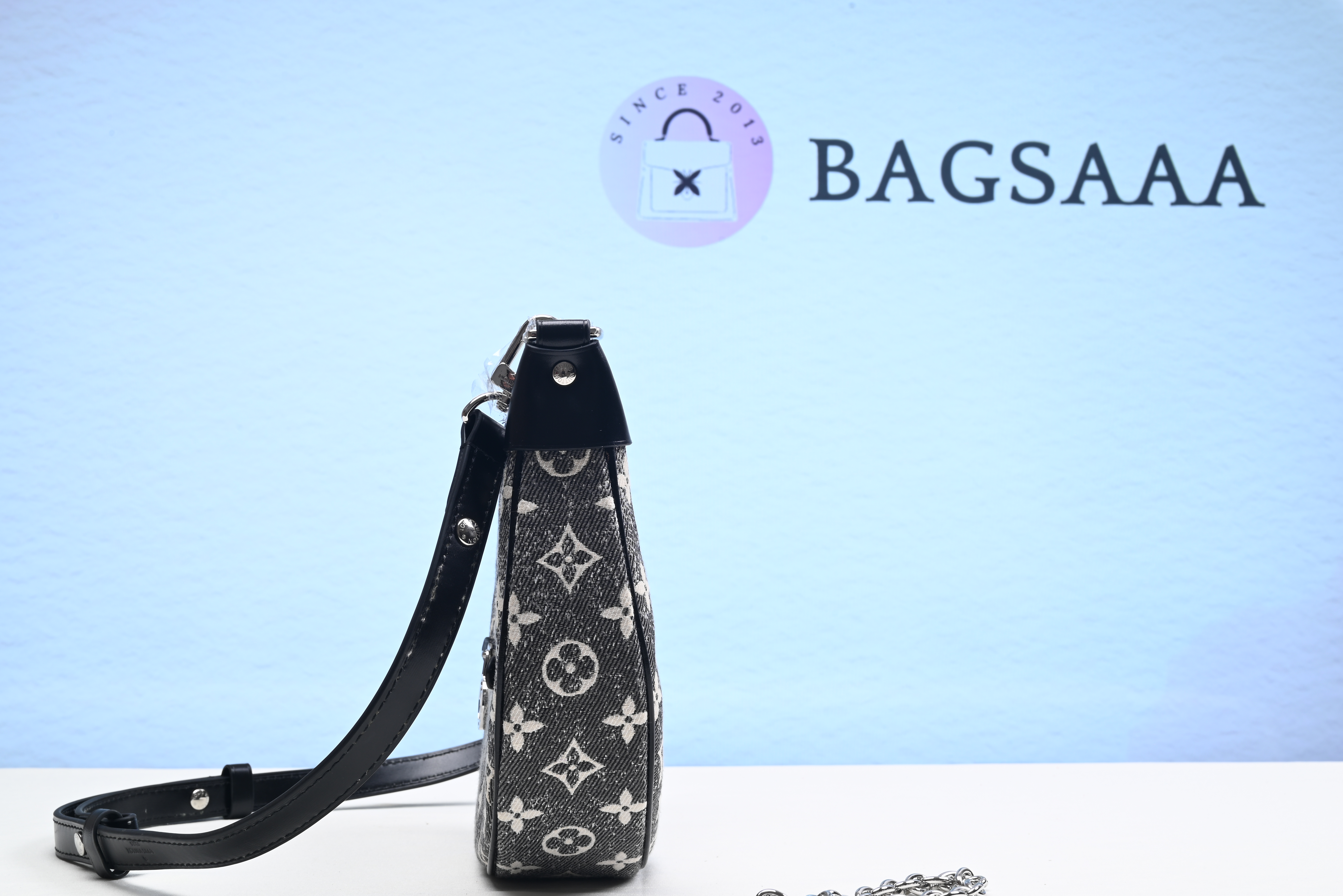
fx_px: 1605
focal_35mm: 43
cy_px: 448
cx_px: 672
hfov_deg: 45.4
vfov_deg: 31.2
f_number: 16
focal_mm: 43
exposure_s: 1/2
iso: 100
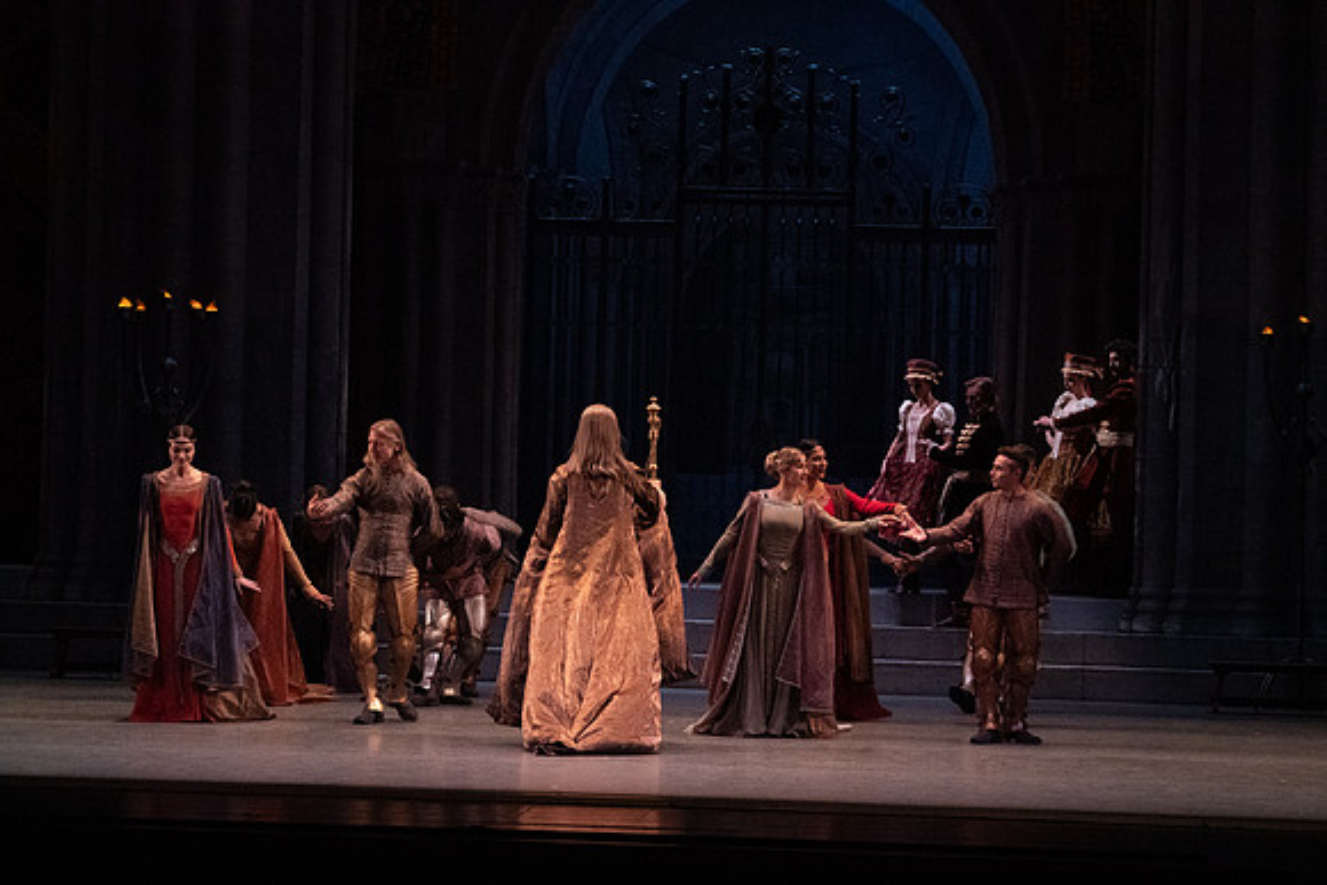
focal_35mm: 119
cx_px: 664
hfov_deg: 17.2
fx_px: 4387
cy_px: 442
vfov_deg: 11.5
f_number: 10
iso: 20000
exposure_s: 1/320
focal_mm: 119
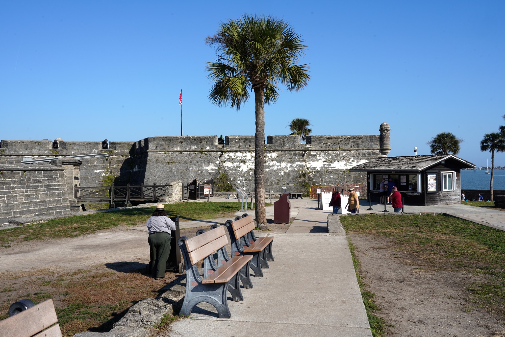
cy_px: 168
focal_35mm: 35
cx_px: 252
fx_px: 491
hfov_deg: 54.4
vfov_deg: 37.9
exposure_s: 1/100
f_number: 18
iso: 100
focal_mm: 35
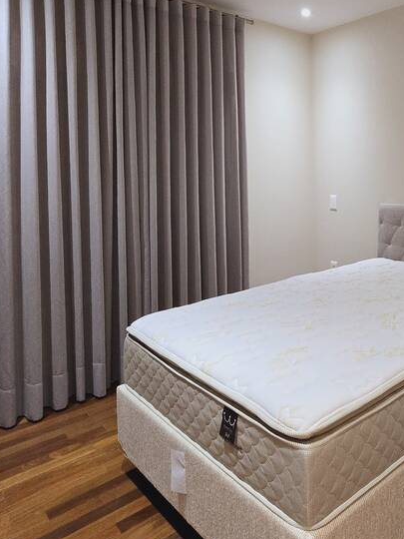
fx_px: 405
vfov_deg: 65.6
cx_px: 365
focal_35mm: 26
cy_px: 182
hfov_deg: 47.6
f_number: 2.2
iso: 320
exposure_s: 1/60
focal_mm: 2.2
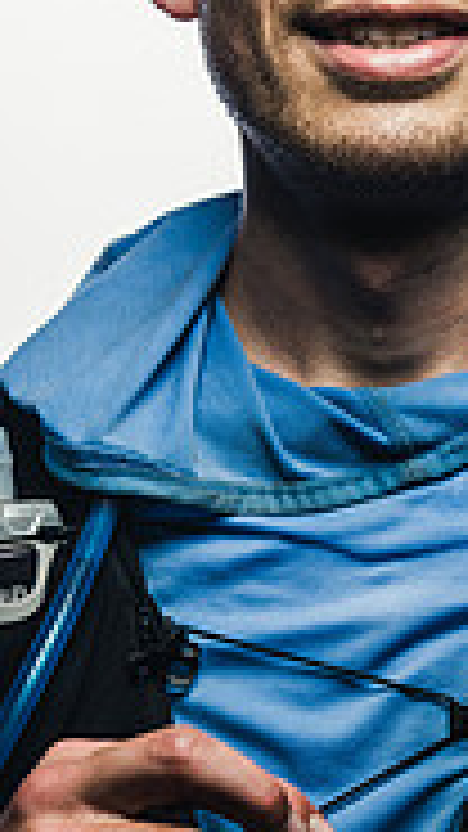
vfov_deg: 12.1
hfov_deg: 6.8
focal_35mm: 178
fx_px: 3929
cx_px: 378
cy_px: 418
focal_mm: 70
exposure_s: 1/200
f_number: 4
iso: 125
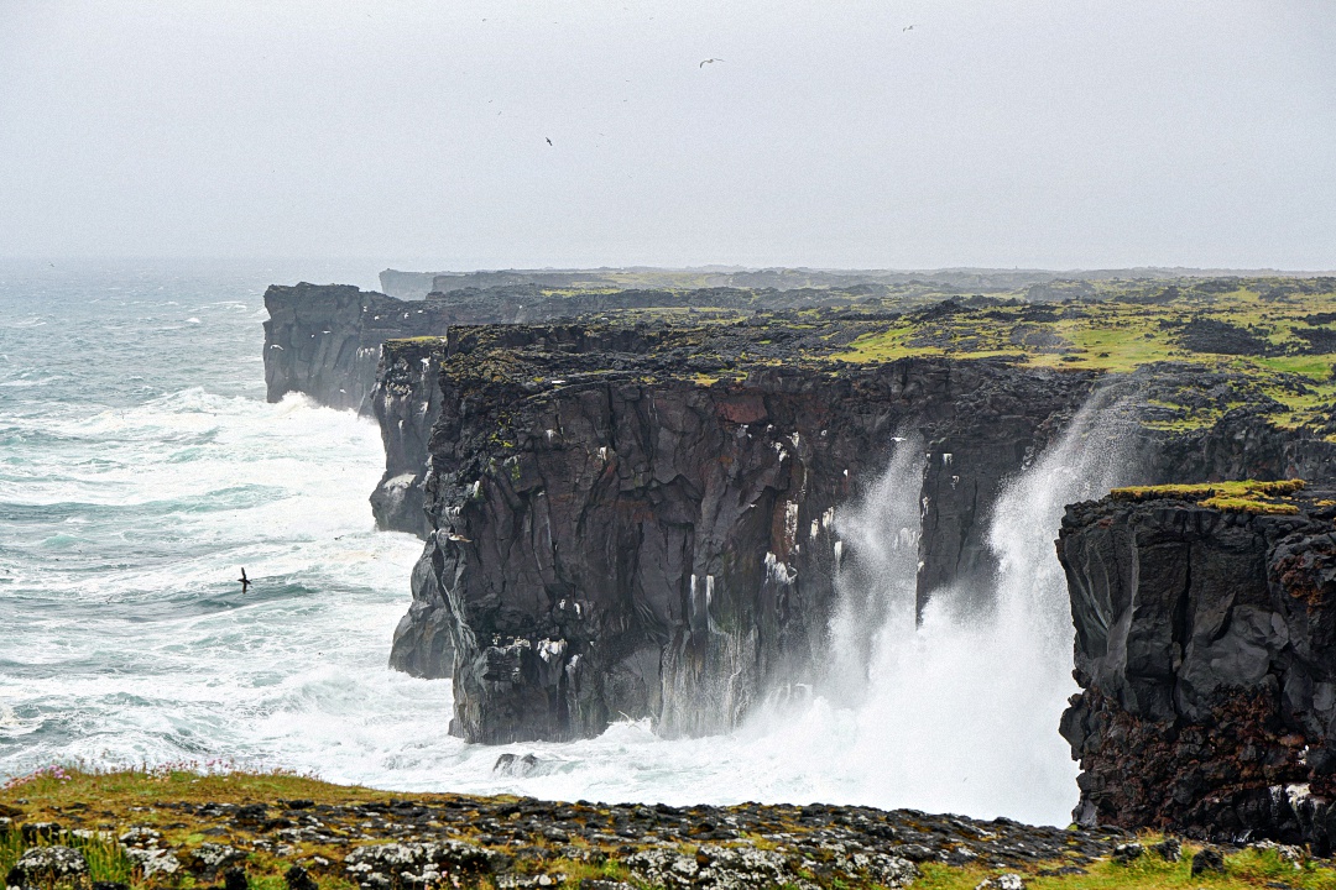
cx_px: 668
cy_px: 445
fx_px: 3896
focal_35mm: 105
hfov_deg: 19.5
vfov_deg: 13.0
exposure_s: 1/160
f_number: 8
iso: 100
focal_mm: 70
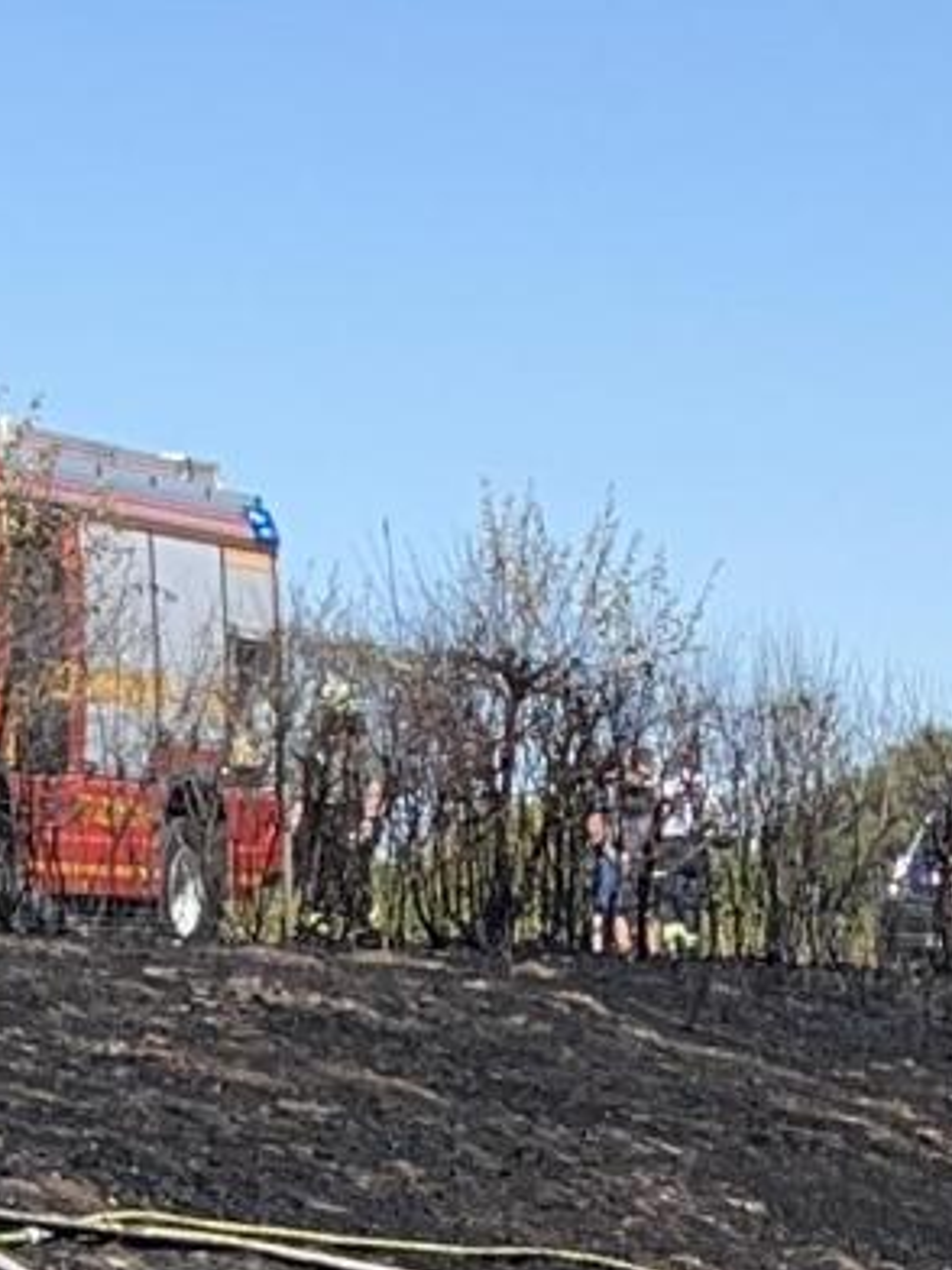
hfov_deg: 8.7
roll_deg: +1.1
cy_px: 1954
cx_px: 10
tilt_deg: -9.5
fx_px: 6234
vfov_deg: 11.1
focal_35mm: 170
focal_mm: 5.1
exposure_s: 1/2358
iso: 50
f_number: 1.6
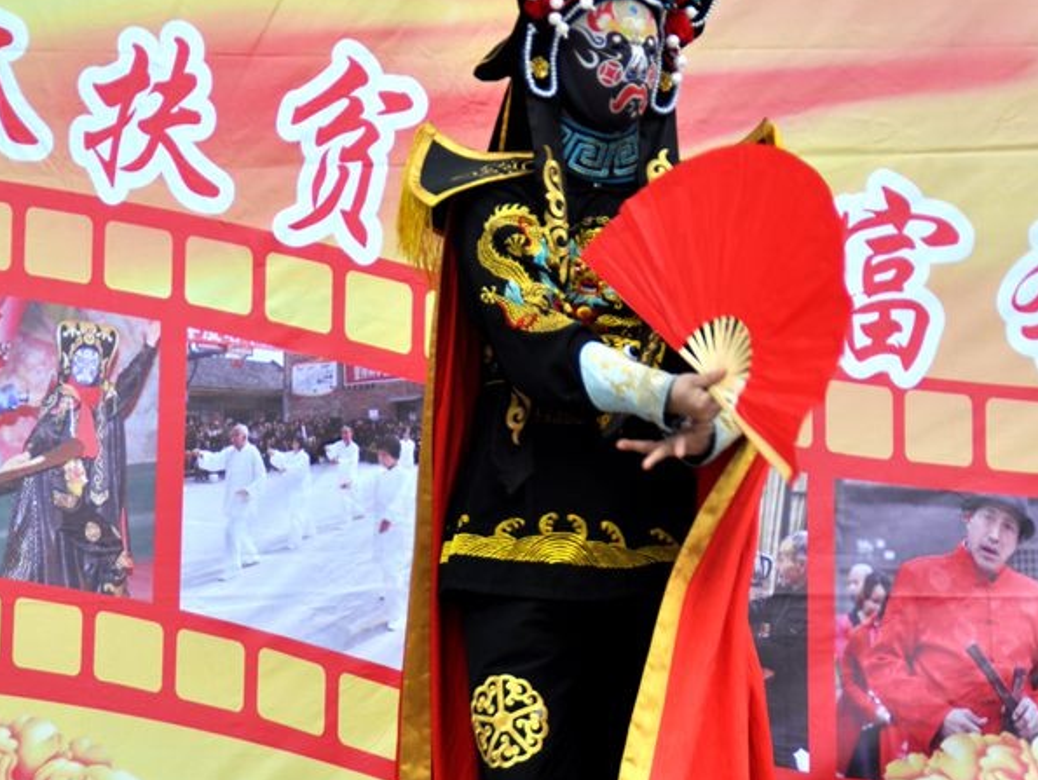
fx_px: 6031
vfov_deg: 7.4
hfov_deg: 9.8
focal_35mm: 201
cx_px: 518
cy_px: 402
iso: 200
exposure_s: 1/250
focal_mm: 92
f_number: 5.6
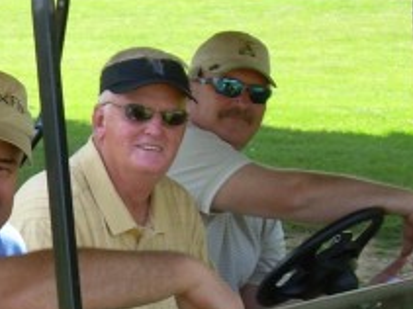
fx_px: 2206
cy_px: 291
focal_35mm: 185
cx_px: 12
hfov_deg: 10.6
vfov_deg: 8.0
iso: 50
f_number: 3.4
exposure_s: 1/149
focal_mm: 10.3
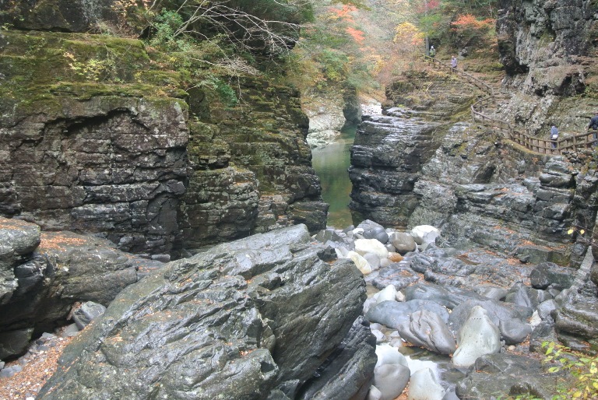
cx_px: 299
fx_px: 748
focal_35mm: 45
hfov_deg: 43.6
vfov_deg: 29.9
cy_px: 200
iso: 500
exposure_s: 1/60
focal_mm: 16.9
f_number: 4.5
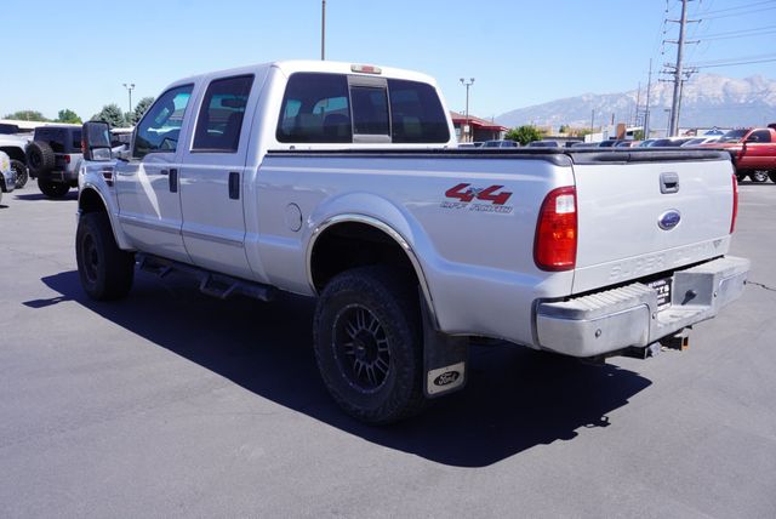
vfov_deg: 41.8
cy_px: 260
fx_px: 680
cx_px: 388
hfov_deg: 59.4
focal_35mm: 32
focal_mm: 21
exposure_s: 1/125
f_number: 9
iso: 100
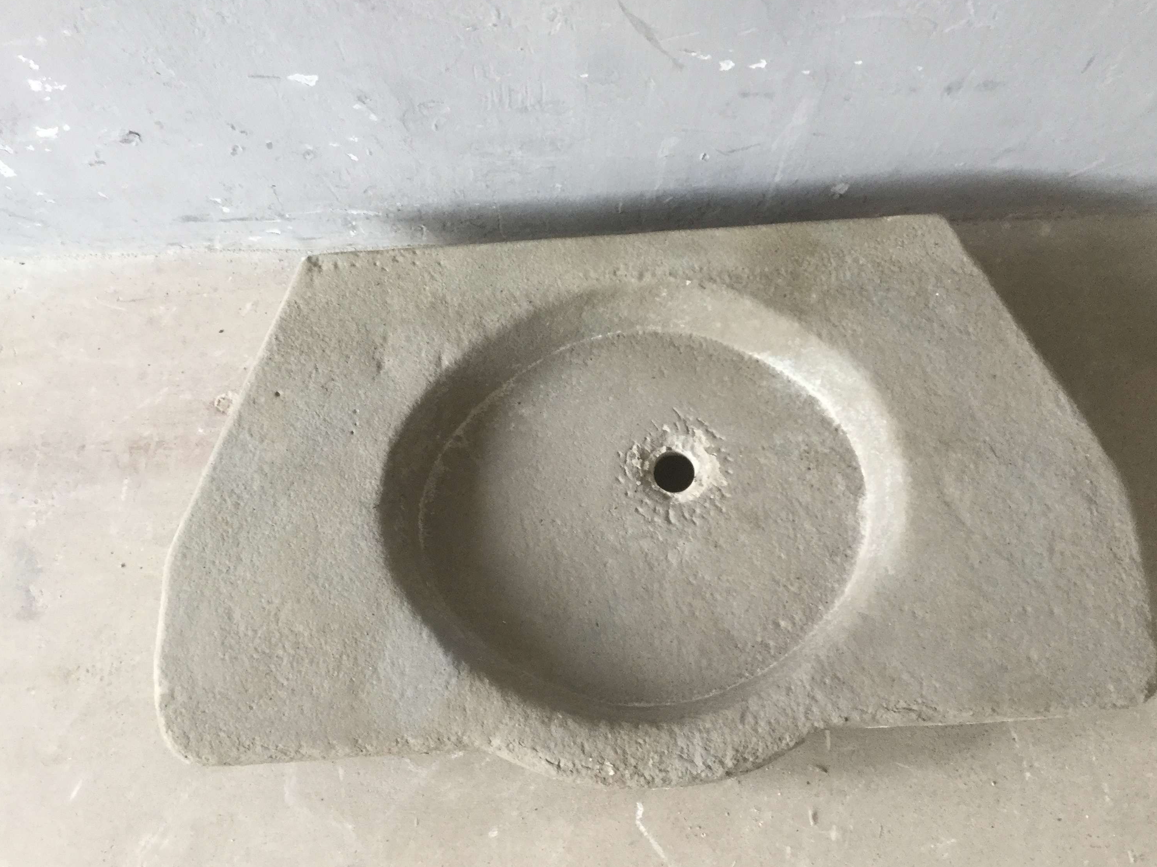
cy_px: 446
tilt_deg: -75.8
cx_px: 626
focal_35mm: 34
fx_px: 1136
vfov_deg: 41.8
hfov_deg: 53.9
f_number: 2.4
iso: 32
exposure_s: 1/30
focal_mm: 3.3
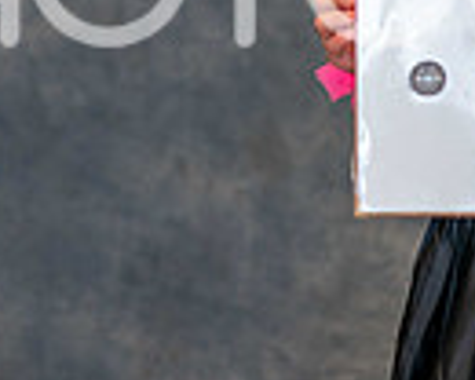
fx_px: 5005
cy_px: -210
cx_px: 216
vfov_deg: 4.3
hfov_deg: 5.4
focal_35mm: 356
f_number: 1.6
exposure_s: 1/250
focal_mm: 85
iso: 500
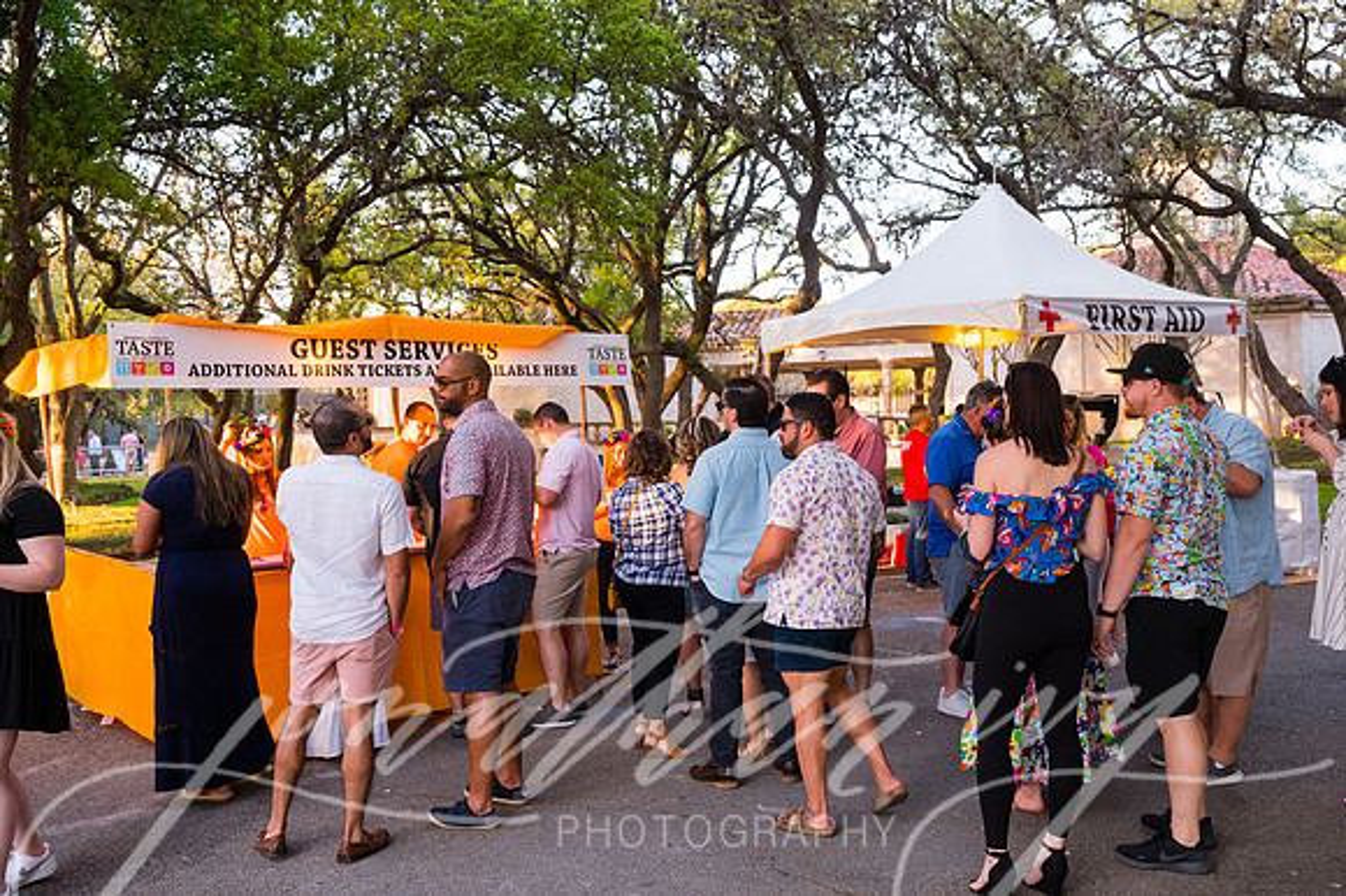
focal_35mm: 36
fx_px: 1345
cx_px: 673
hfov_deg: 53.2
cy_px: 448
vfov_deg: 36.8
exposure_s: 1/320
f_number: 5.6
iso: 1250
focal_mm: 36
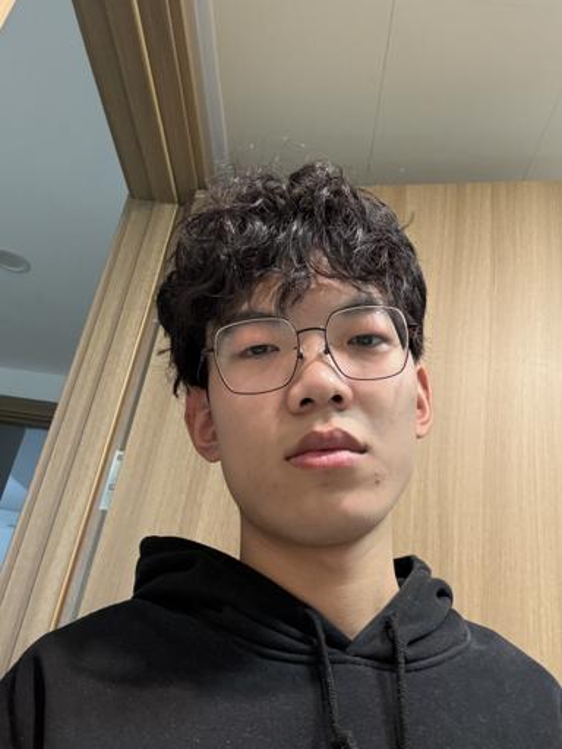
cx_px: 281
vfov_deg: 60.0
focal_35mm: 30
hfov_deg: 46.8
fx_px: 649
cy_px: 374
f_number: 1.9
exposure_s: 1/50
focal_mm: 2.69
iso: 200
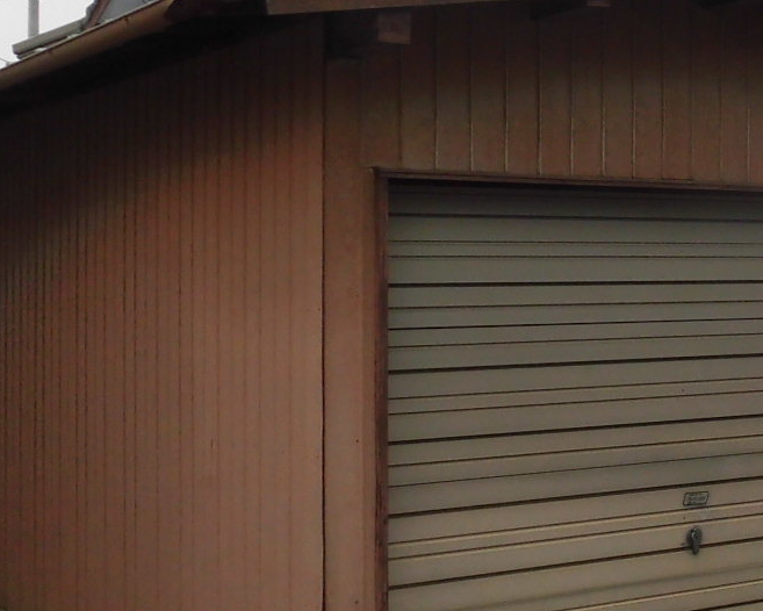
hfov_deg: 24.1
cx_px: 869
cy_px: 222
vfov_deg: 20.9
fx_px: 1649
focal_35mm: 73
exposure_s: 1/200
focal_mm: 4.3
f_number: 7.8
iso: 100
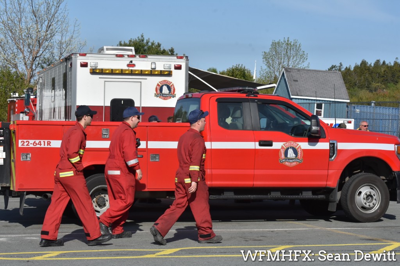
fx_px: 1166
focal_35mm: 105
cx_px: 200
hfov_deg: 19.5
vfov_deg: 13.0
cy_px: 133
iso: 500
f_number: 11
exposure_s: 1/800
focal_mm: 70
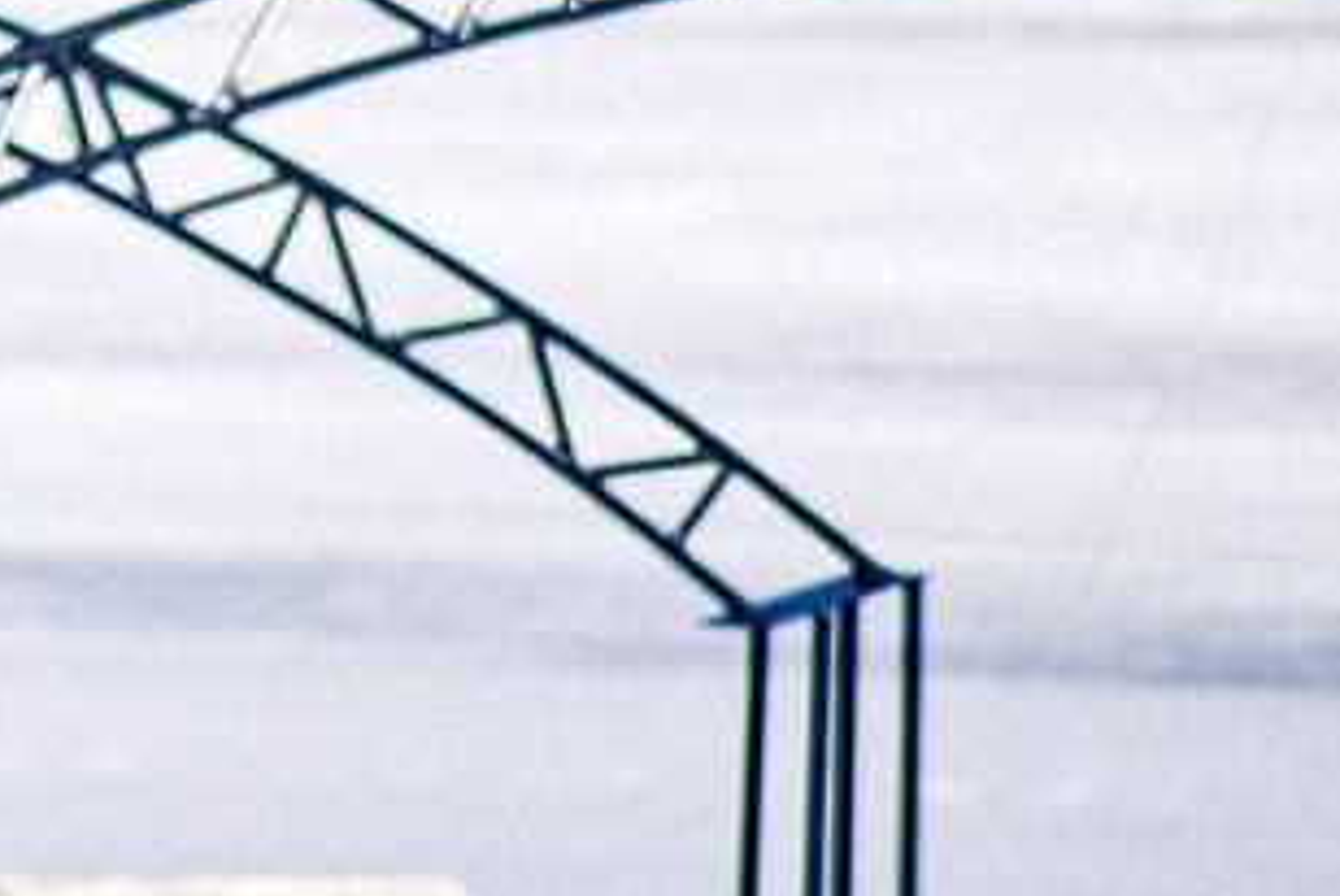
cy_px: -805
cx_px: -1484
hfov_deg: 1.4
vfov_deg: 0.9
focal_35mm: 1479
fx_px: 55102
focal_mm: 190
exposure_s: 1/2000
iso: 400
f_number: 5.6
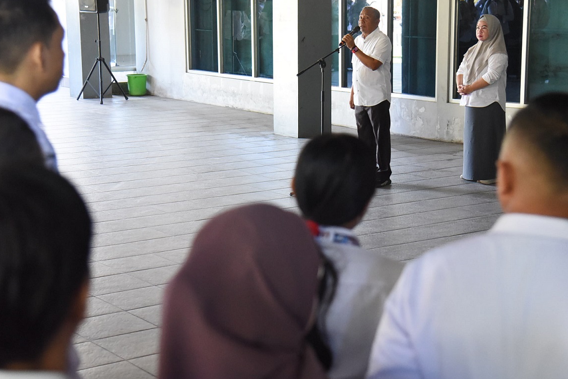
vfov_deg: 18.4
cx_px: 291
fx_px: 1168
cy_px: 173
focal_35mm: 74
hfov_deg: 27.3
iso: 6400
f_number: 4
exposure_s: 1/200
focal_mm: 55
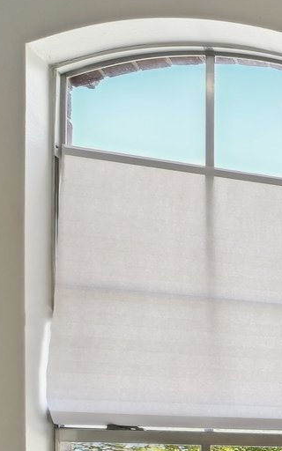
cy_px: 523
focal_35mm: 57
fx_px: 701
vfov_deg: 30.9
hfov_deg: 11.7
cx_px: 835
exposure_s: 1/60
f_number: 8
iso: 400
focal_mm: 14
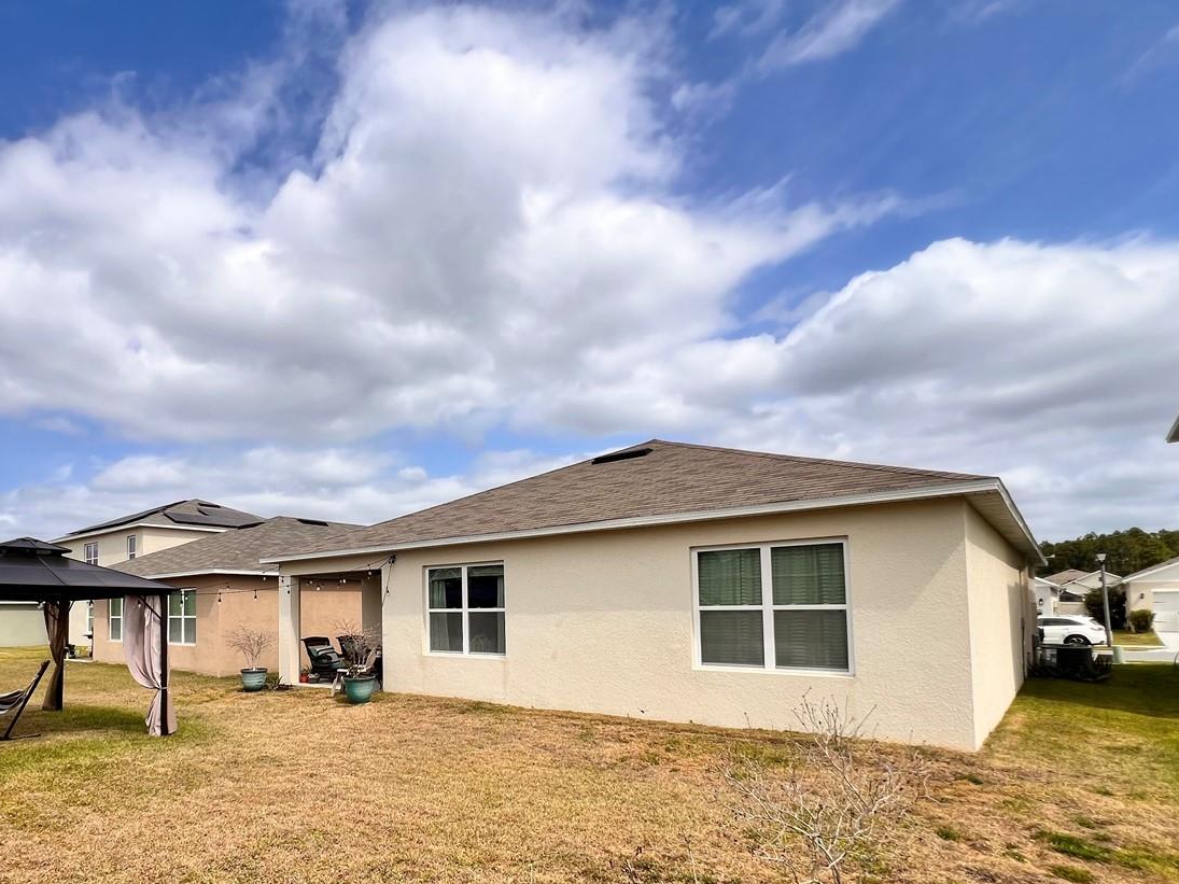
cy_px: 577
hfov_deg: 82.8
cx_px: 432
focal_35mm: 19
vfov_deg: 67.1
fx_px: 647
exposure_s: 1/1277
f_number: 1.8
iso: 32
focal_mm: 1.57
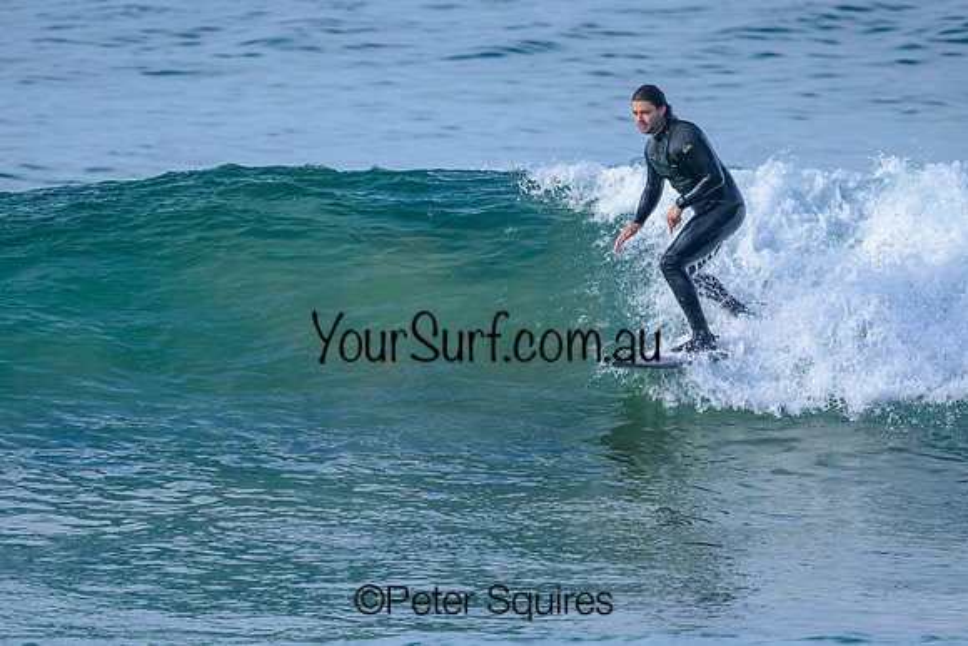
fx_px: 27375
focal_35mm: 1018
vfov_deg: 1.4
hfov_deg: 2.0
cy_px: 300
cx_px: 480
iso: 400
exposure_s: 1/1600
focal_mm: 800
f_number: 6.3
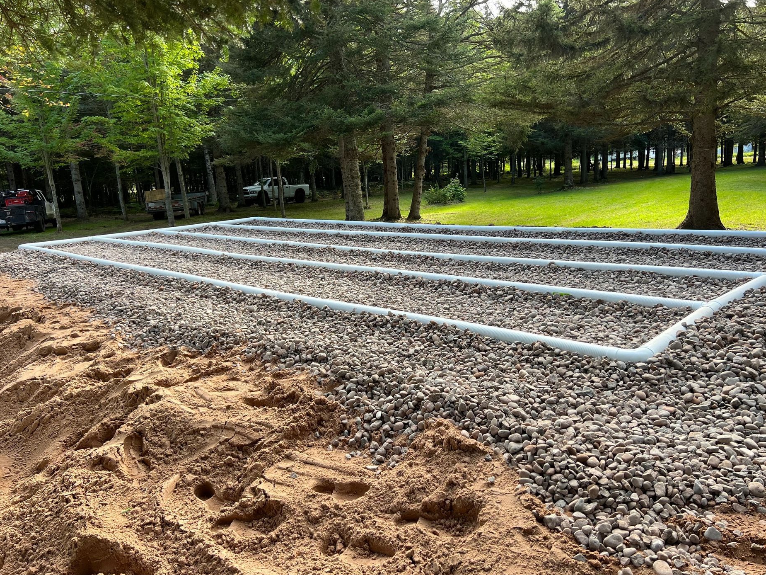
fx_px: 598
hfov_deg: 65.3
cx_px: 389
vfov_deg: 51.4
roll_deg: +3.4
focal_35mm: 27
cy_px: 291
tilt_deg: -12.9
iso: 50
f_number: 1.5
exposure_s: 1/375
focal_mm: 5.7
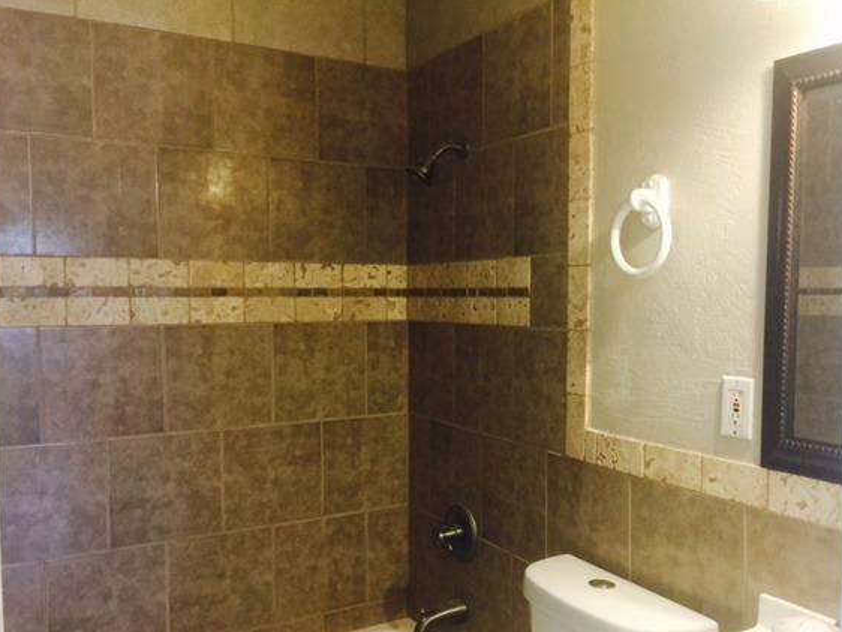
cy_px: 356
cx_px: 464
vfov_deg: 42.9
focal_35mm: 33
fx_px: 803
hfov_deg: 55.2
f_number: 2.2
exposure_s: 1/8
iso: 125
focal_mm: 4.15
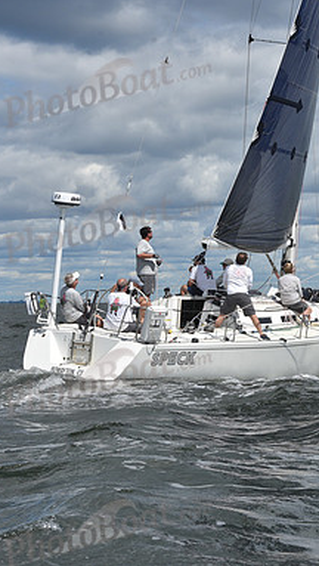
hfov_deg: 10.9
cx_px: 289
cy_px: 282
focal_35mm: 111
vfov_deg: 19.3
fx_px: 1666
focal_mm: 70
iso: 250
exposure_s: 1/800
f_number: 11
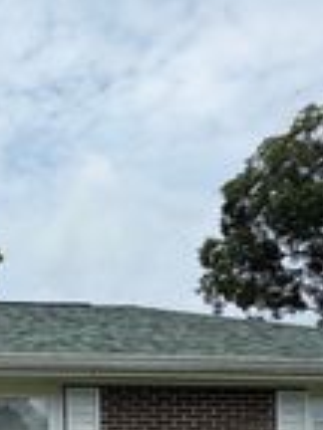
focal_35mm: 65
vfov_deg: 26.7
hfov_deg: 20.5
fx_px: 809
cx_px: -105
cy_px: 506
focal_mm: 2.22
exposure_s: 1/1339
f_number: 2.2
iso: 20
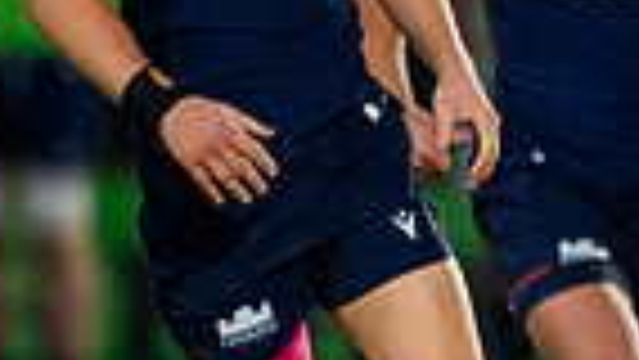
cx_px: 1100
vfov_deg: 0.5
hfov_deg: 0.8
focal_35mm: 2675
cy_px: 200
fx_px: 45342
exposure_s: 1/800
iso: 16000
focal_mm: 560
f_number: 4
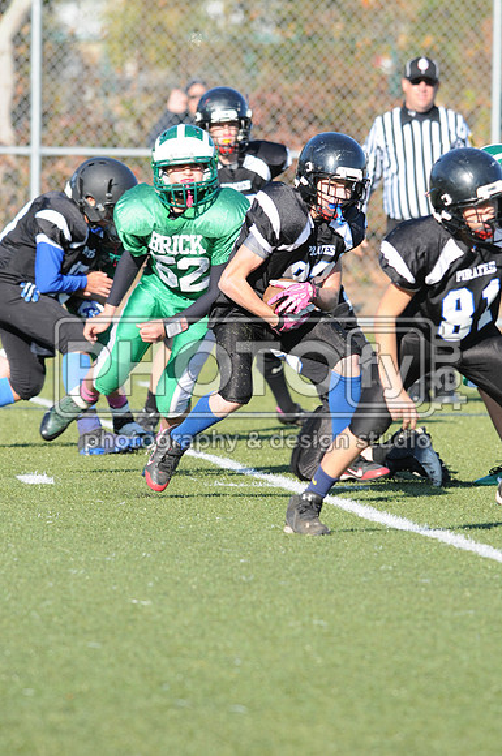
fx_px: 9440
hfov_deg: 3.0
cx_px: 251
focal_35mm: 450
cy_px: 378
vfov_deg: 4.6
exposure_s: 1/500
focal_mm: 300
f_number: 5.6
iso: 200
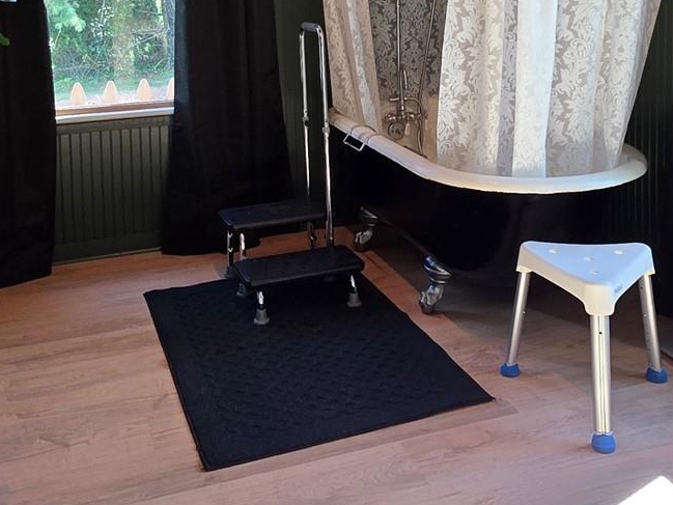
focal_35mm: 41
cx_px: 387
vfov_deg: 32.9
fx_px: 797
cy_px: 30
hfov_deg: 45.6
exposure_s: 1/120
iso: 80
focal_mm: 2.2
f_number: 1.9
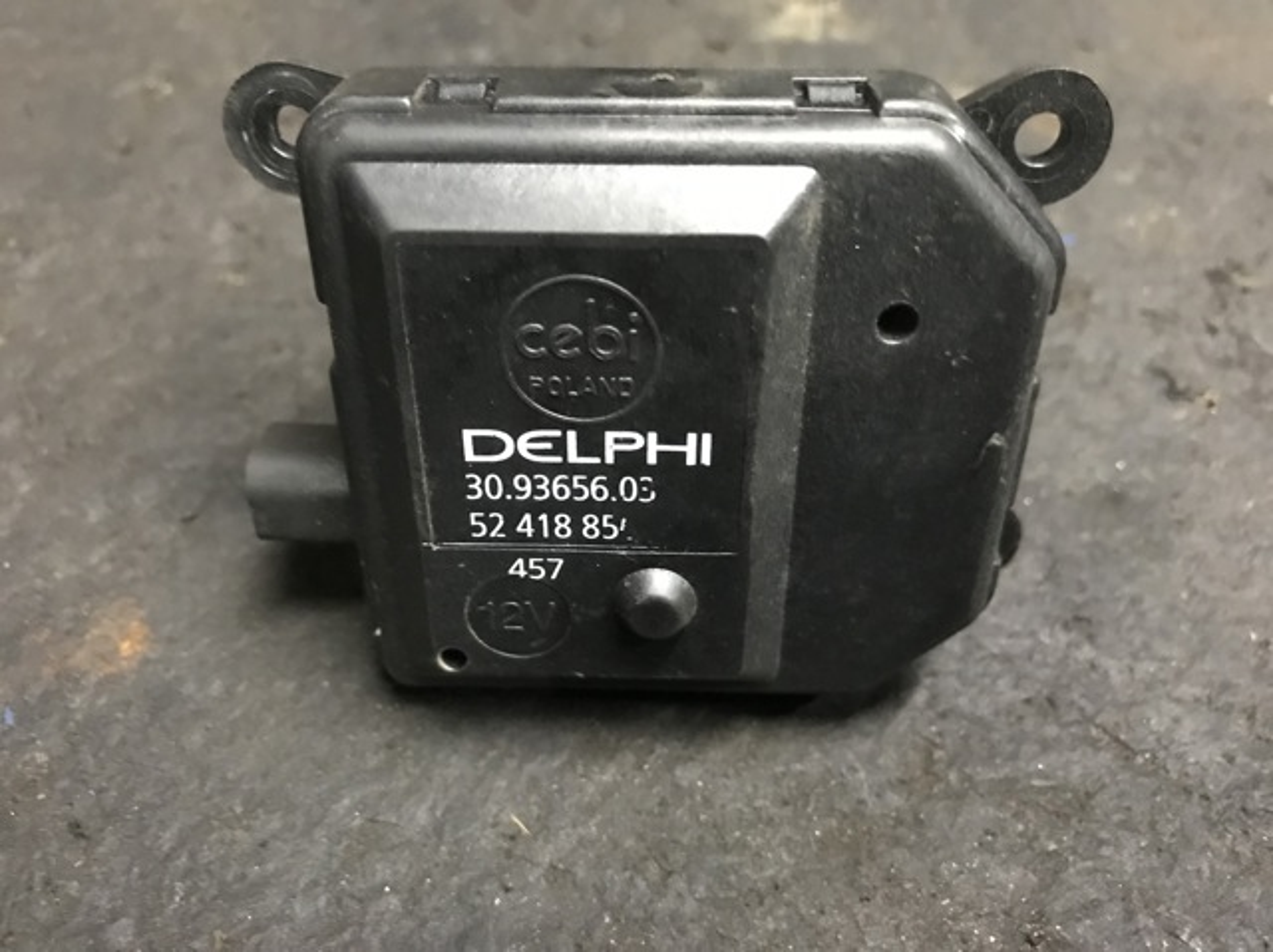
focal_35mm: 28
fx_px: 1029
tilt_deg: -48.8
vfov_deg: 49.7
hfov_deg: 63.5
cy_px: 476
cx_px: 636
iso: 100
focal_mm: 3.99
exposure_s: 1/4
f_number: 1.8
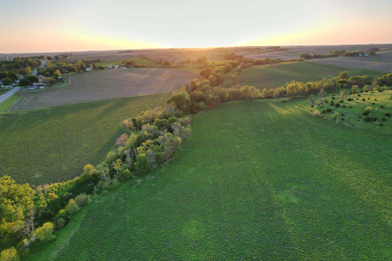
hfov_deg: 78.6
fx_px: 240
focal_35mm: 22
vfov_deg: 57.2
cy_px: 130
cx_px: 196
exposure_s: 1/400
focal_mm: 8.38
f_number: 2.8
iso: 100
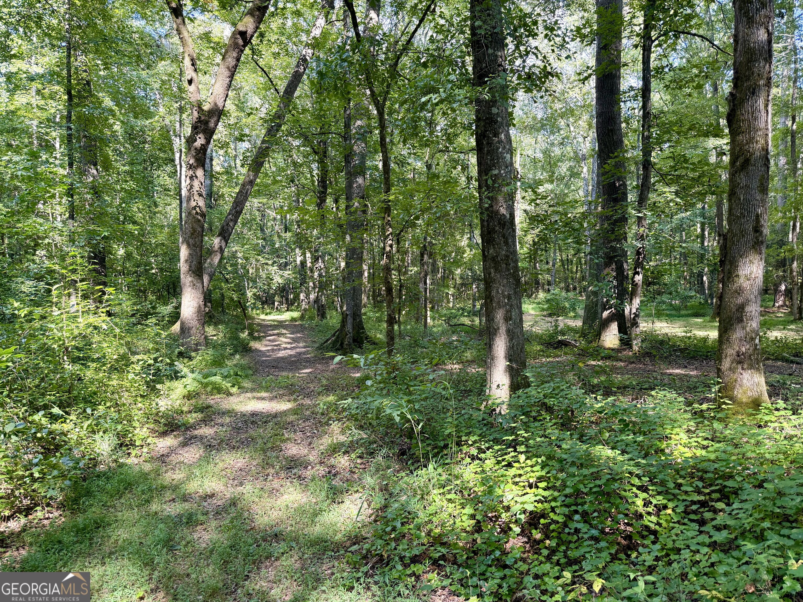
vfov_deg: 56.8
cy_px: 301
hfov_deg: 71.6
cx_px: 402
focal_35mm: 24
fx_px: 557
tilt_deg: -1.2
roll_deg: +0.5
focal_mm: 6.76
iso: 100
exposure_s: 1/125
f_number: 1.78
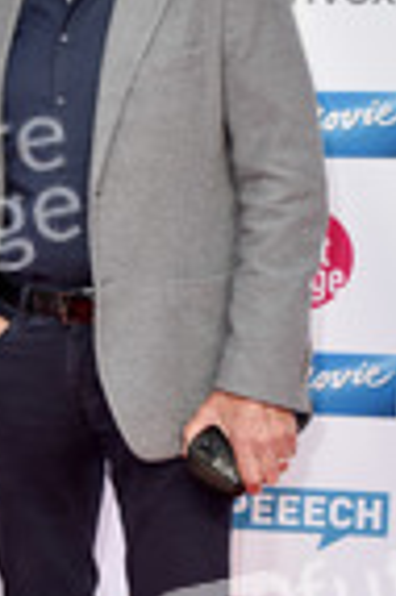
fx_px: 1753
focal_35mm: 106
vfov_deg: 19.2
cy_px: 425
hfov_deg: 12.7
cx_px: -13
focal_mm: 38
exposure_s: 1/160
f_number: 5.6
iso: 1000
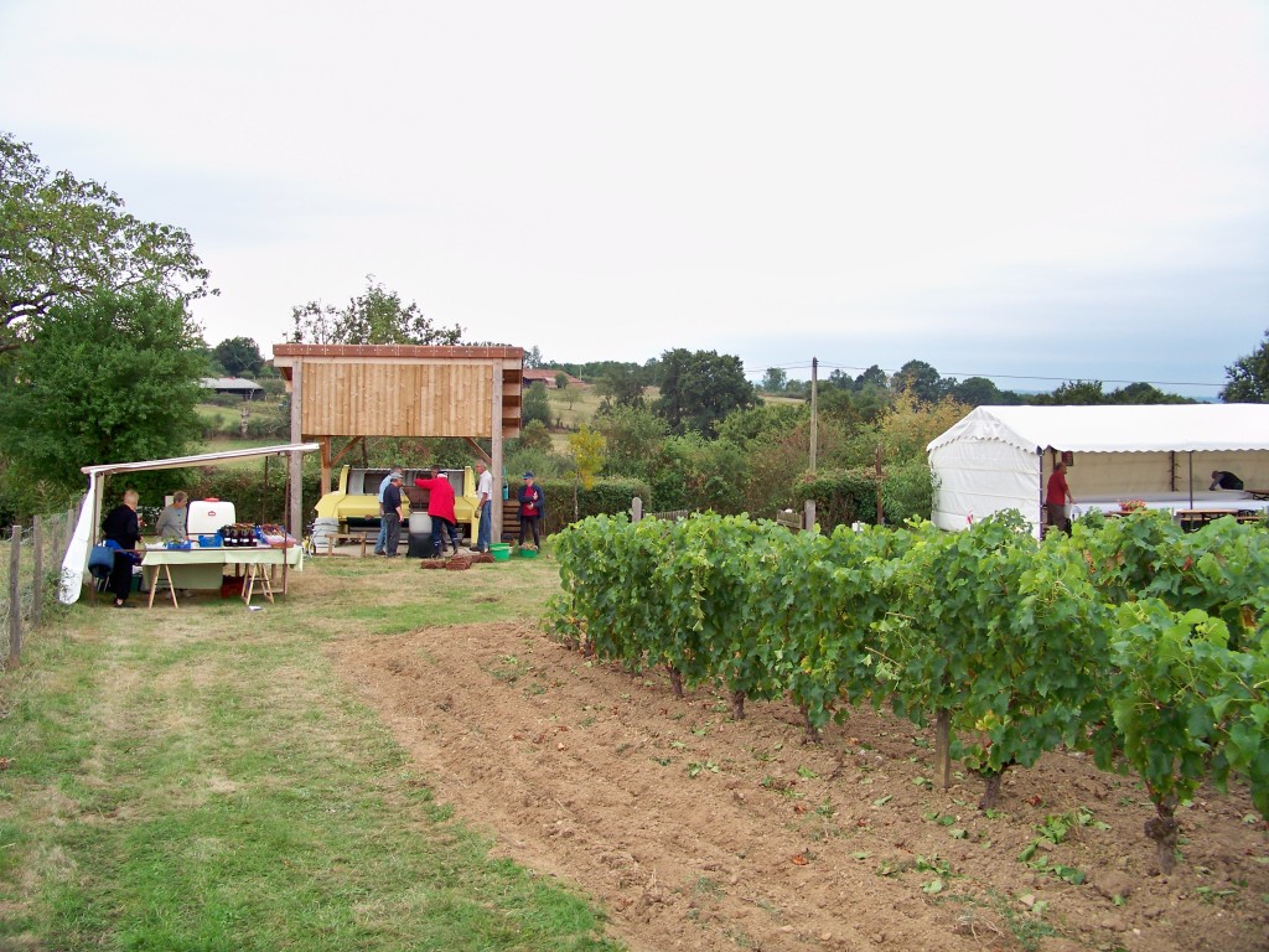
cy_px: 476
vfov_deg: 42.9
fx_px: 1210
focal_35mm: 33
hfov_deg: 55.4
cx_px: 634
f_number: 2.8
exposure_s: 1/100
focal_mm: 5.85
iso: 80
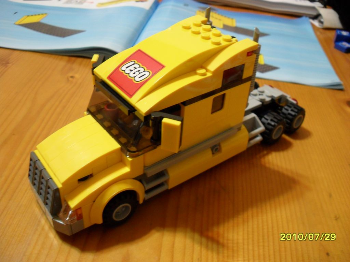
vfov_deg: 40.7
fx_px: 354
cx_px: 175
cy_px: 131
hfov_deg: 52.6
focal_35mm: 35
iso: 200
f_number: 2.8
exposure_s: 1/3
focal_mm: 6.2
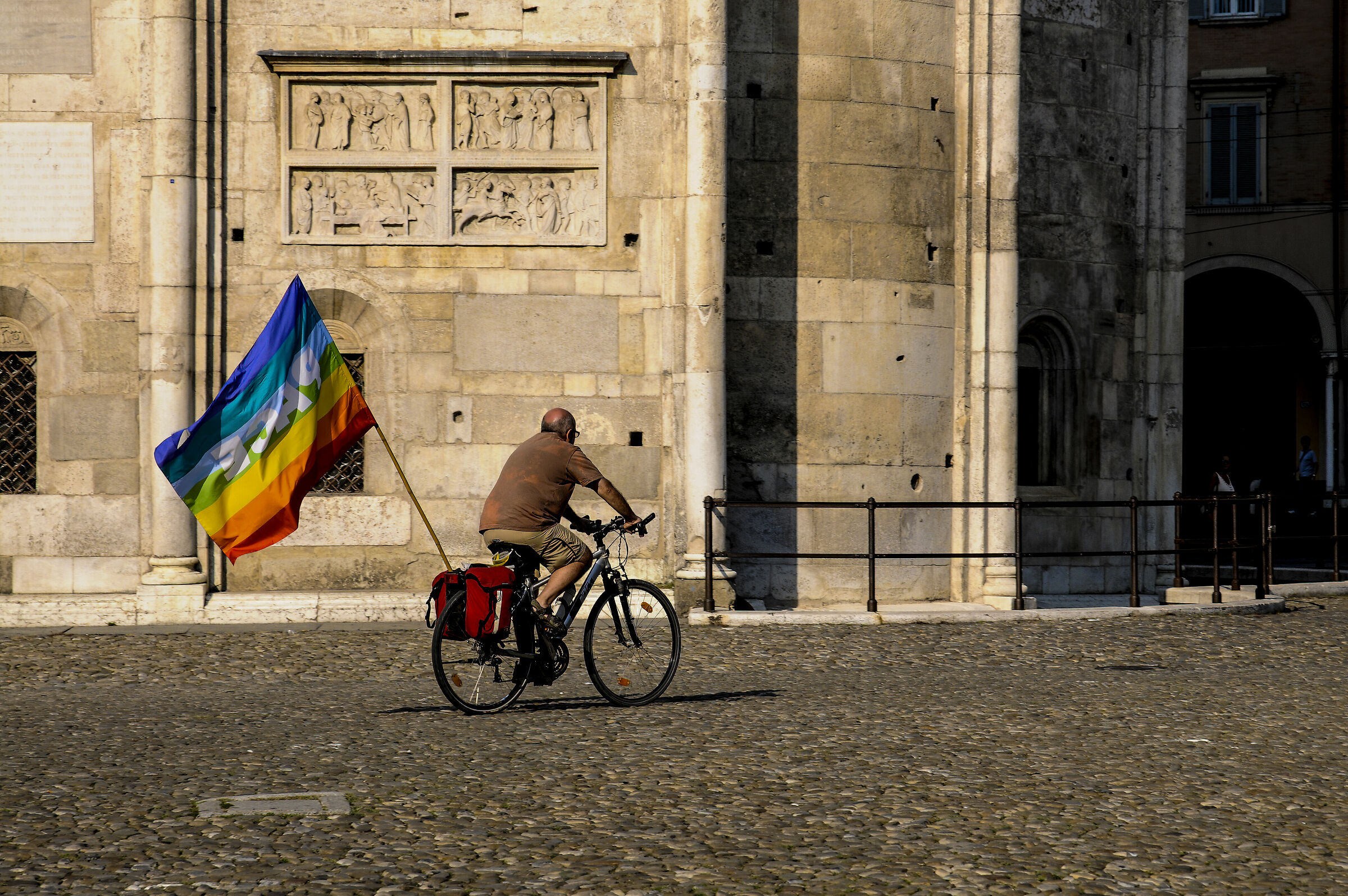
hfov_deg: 17.5
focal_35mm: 117
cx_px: 674
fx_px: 4376
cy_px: 448
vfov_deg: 11.7
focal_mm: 78
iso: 200
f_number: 10
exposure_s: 1/400
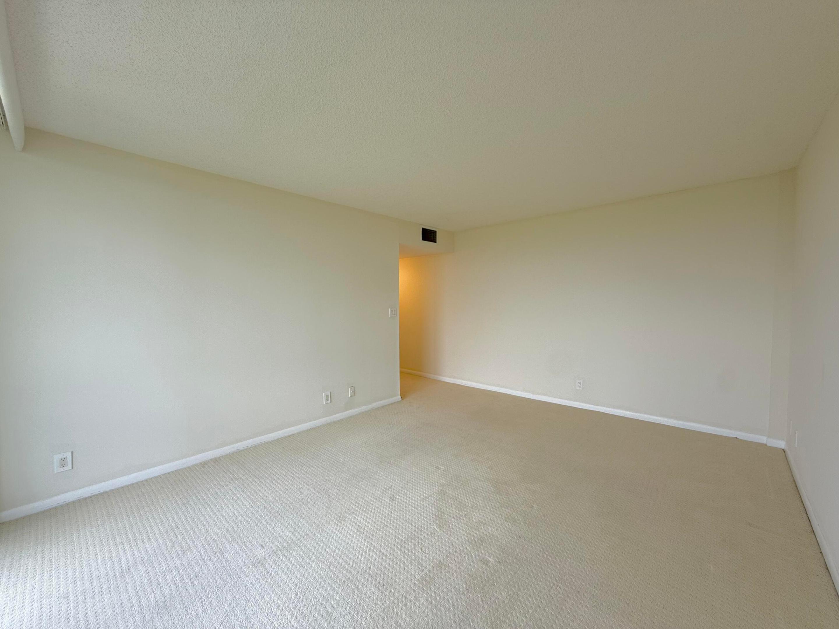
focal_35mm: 14
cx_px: 420
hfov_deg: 102.1
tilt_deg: -1.7
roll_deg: +0.5
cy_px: 314
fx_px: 339
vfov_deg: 85.7
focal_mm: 2.22
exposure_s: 1/329
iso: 50
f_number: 2.2
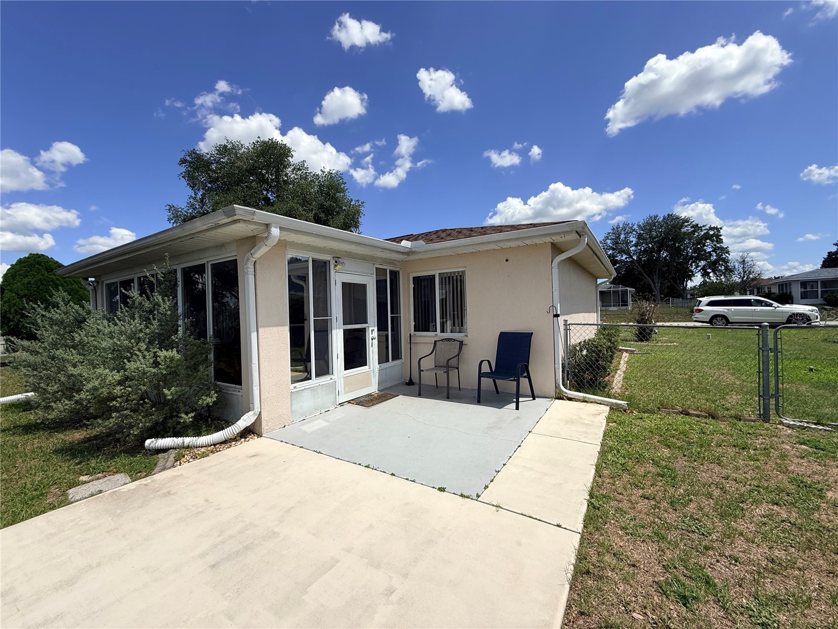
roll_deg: +1.2
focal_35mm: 14
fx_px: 339
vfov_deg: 85.7
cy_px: 314
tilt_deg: +0.2
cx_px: 419
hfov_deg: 102.1
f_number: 2.2
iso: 50
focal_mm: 2.22
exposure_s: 1/3289
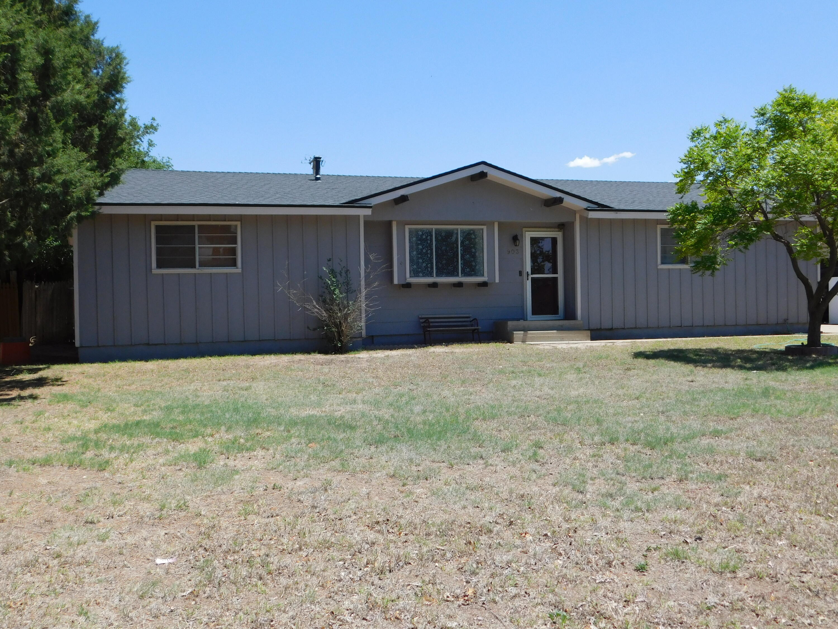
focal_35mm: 36
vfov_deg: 39.7
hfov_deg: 51.4
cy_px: 314
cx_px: 419
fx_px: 872
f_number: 3.5
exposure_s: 1/1250
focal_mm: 6.3
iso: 125
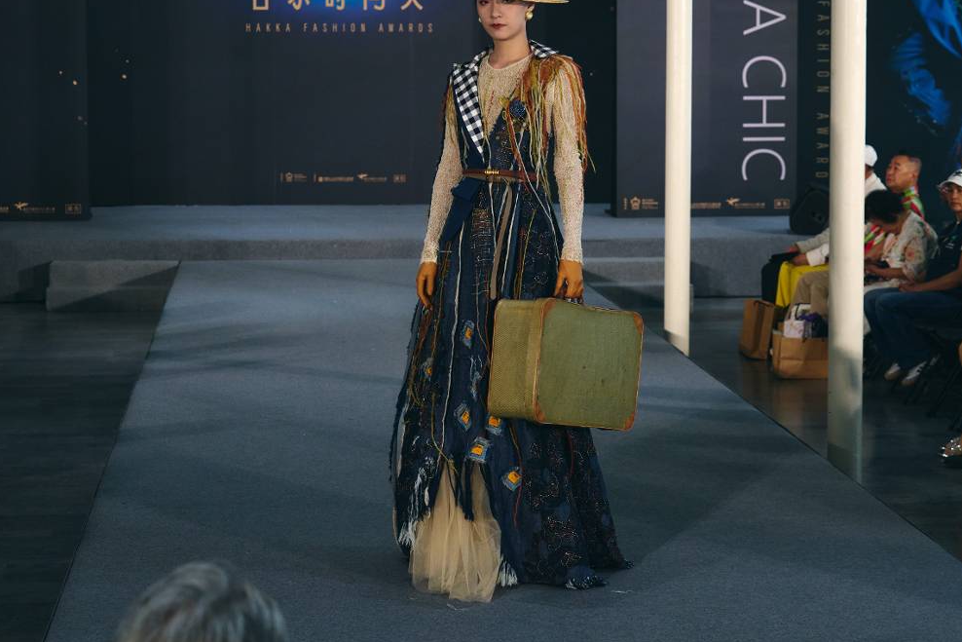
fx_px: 2272
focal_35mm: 85
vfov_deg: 16.1
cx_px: 455
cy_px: 256
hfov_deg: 23.9
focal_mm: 70
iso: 2000
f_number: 6.3
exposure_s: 1/320
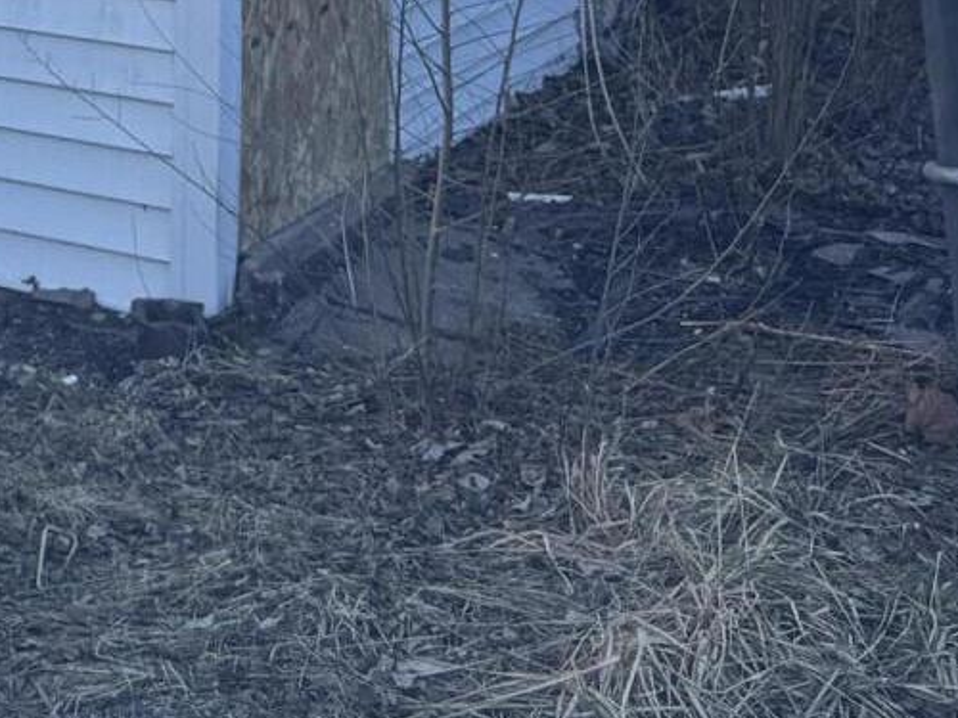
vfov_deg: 14.0
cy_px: -498
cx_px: -546
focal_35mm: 96
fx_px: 2657
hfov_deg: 17.9
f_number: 1.78
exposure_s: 1/912
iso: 80
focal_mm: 6.76
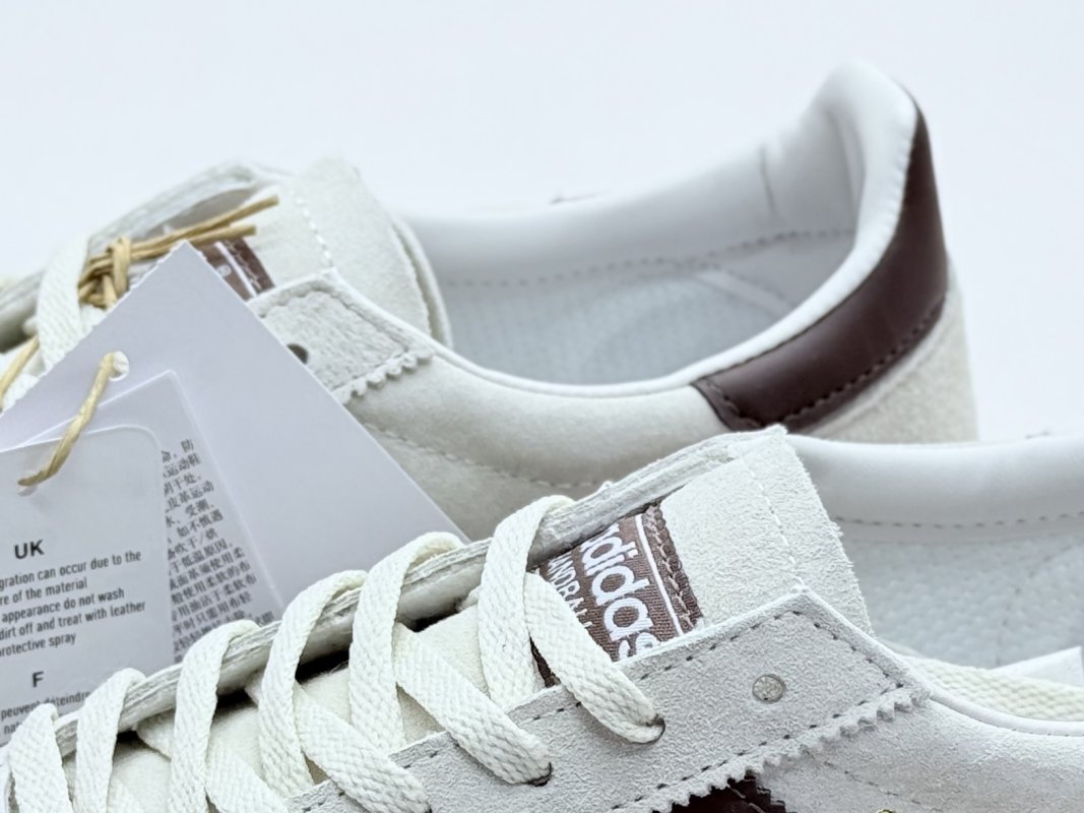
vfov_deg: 30.3
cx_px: 542
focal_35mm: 48
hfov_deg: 39.7
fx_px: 1503
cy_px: 406
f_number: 1.78
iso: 64
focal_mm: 6.76
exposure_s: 1/681
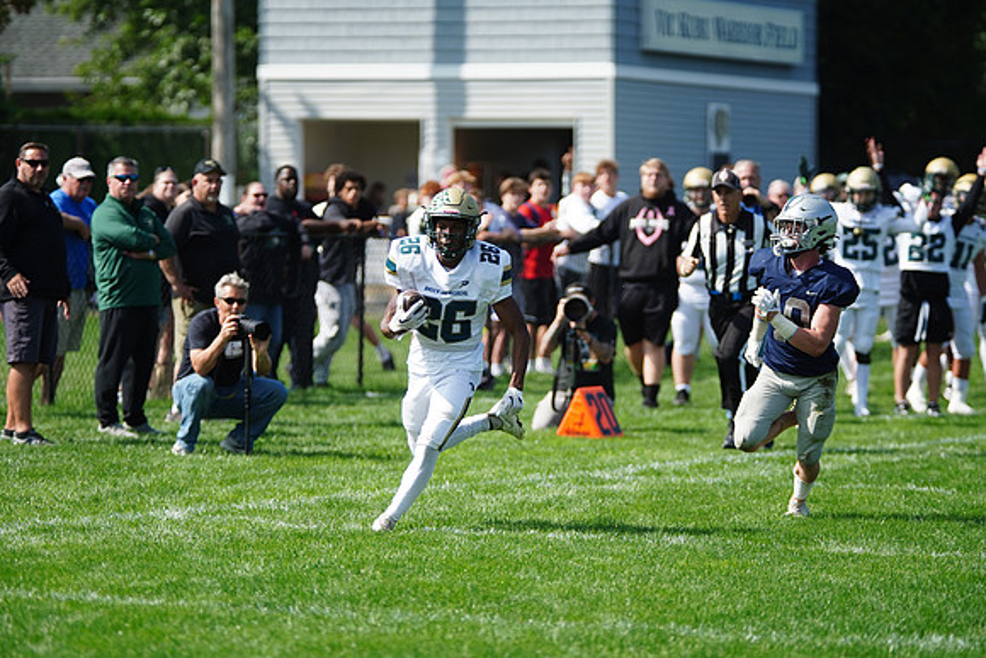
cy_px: 329
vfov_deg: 7.4
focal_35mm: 186
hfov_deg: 11.1
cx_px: 493
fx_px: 5095
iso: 400
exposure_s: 1/4000
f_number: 2.8
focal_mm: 186
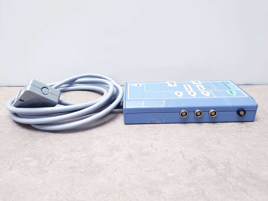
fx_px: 201
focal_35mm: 26
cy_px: 100
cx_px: 134
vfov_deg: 53.1
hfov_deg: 67.3
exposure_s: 1/50
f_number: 2.4
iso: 100
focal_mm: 4.3
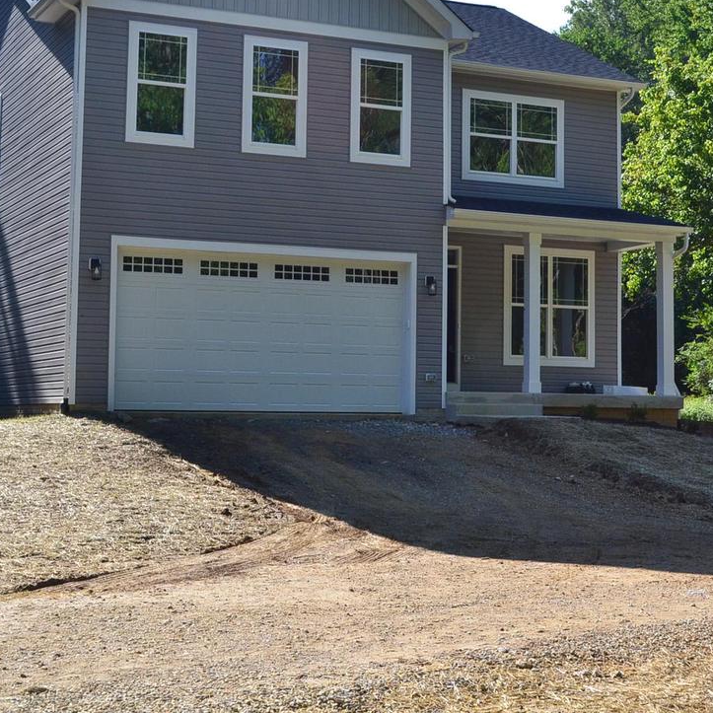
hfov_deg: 26.0
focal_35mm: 66
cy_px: 241
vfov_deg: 26.0
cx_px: 450
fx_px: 1538
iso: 400
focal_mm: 26
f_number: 10
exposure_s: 1/250
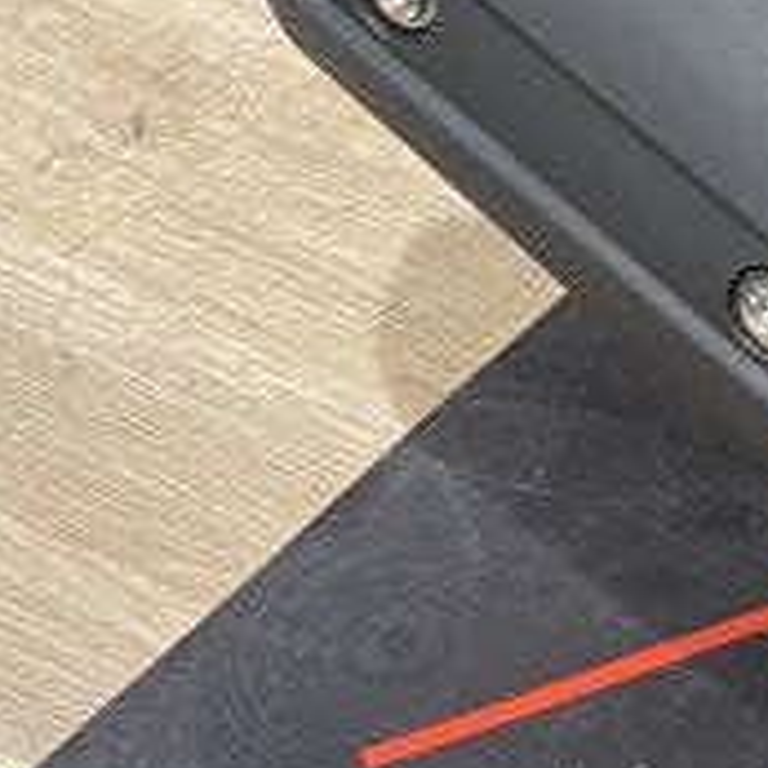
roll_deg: +1.0
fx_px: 3539
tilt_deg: -34.1
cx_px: 1128
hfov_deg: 11.9
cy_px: -104
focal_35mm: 141
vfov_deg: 12.2
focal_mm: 4.25
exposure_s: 1/50
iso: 100
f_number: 1.8
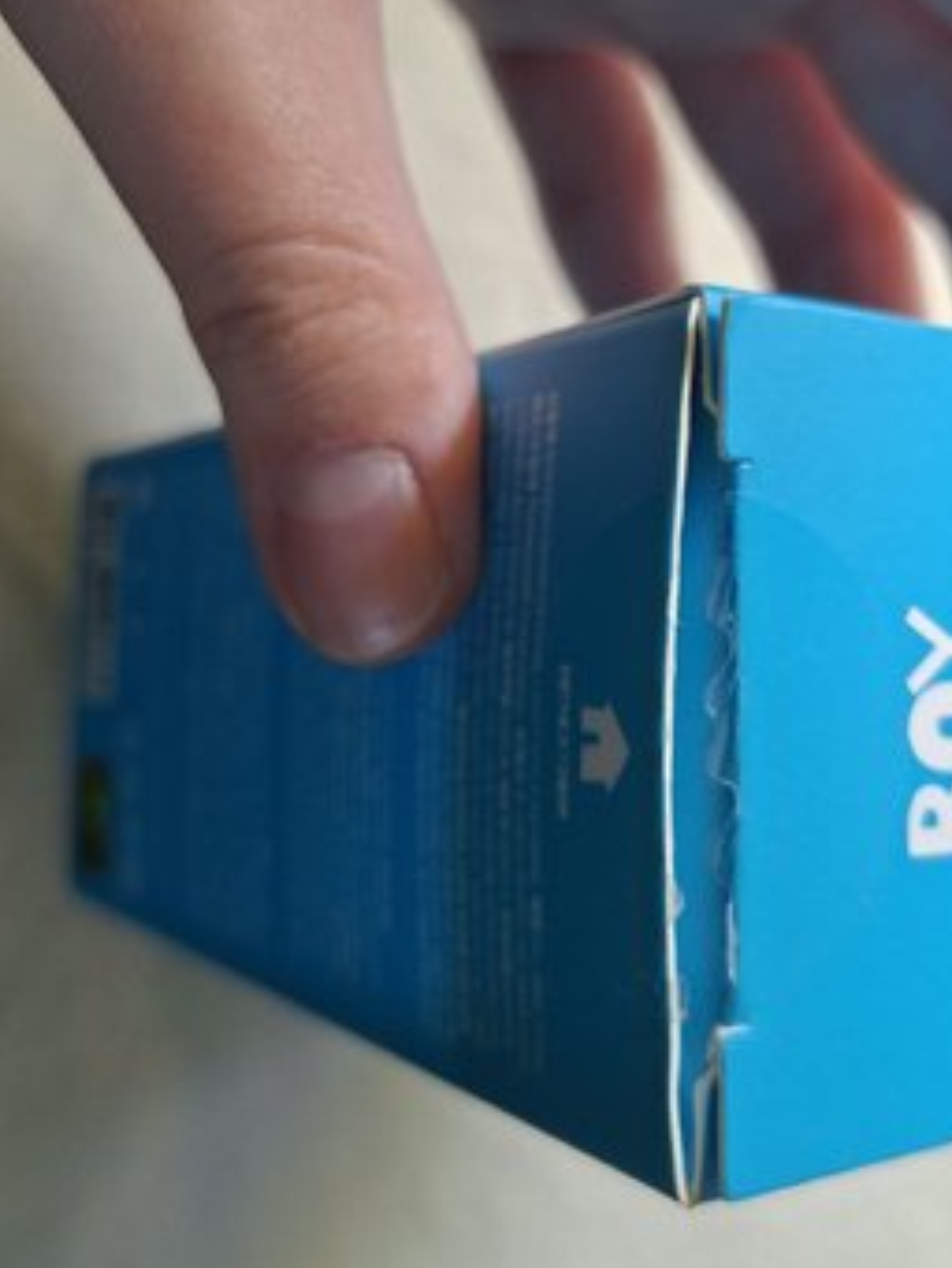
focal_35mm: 36
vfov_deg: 51.2
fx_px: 1319
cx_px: 591
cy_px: 556
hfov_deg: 39.4
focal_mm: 5.54
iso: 64
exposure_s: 1/120
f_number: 1.8
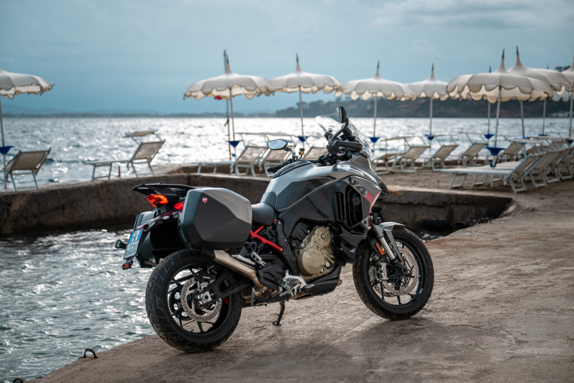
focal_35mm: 68
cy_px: 192
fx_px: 1084
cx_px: 287
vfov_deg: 20.0
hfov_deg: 29.7
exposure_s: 1/400
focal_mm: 68
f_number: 3.5
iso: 100
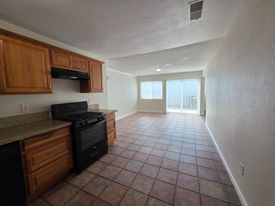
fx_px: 103
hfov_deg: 106.2
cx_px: 138
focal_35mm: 13
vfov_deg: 89.9
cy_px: 103
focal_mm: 2.2
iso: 125
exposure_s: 1/120
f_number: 1.9
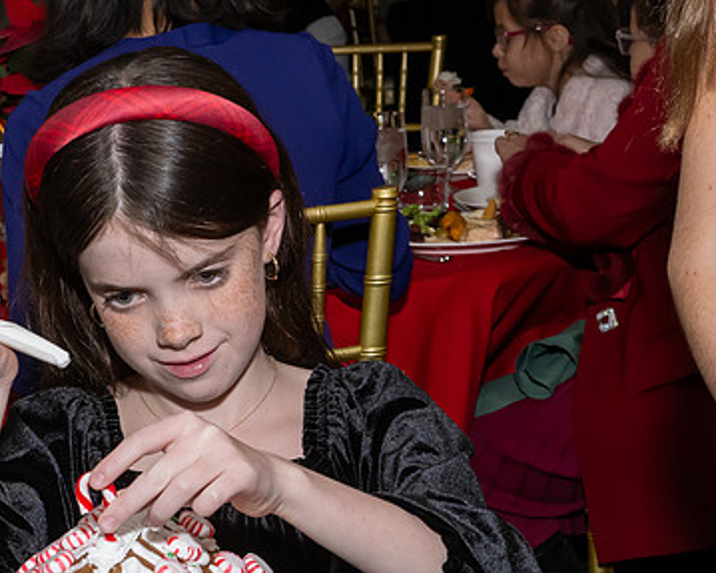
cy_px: 470
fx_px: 2203
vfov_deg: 14.7
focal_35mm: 104
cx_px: 225
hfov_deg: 18.4
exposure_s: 1/250
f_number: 8
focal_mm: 34
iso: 800
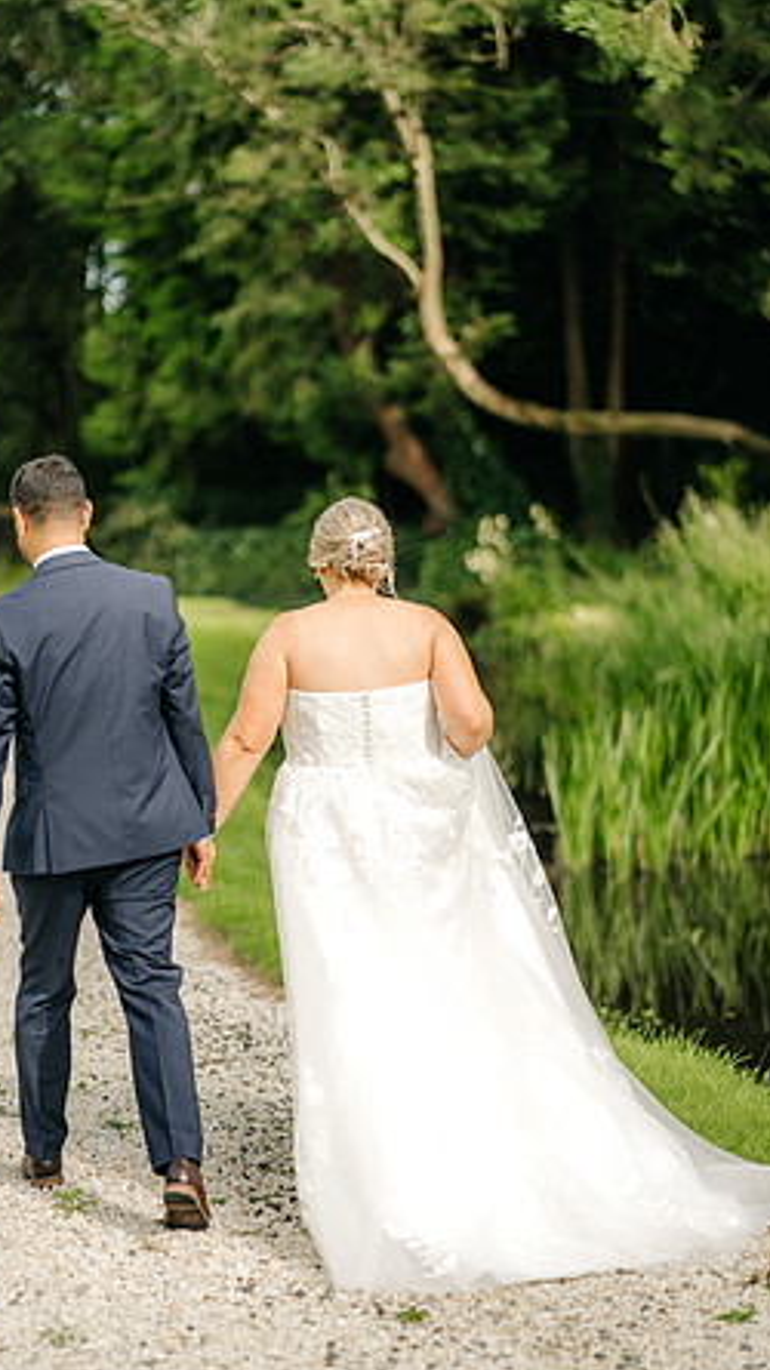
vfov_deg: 23.7
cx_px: 317
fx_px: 3270
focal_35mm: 90
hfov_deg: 13.4
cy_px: 690
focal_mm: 85
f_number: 2
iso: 100
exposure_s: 1/2500
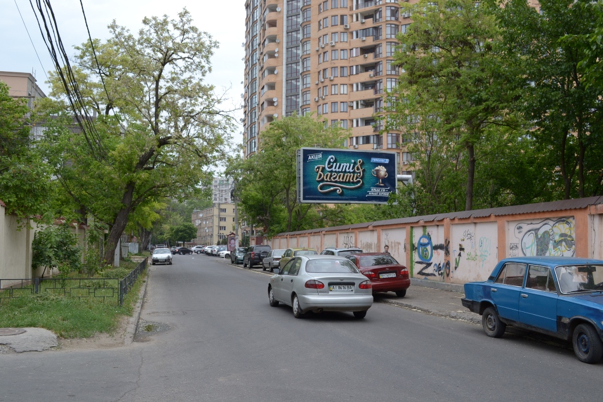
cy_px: 201
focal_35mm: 33
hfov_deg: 57.2
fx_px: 553
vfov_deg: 40.0
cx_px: 302
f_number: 8
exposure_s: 1/250
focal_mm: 22
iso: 200
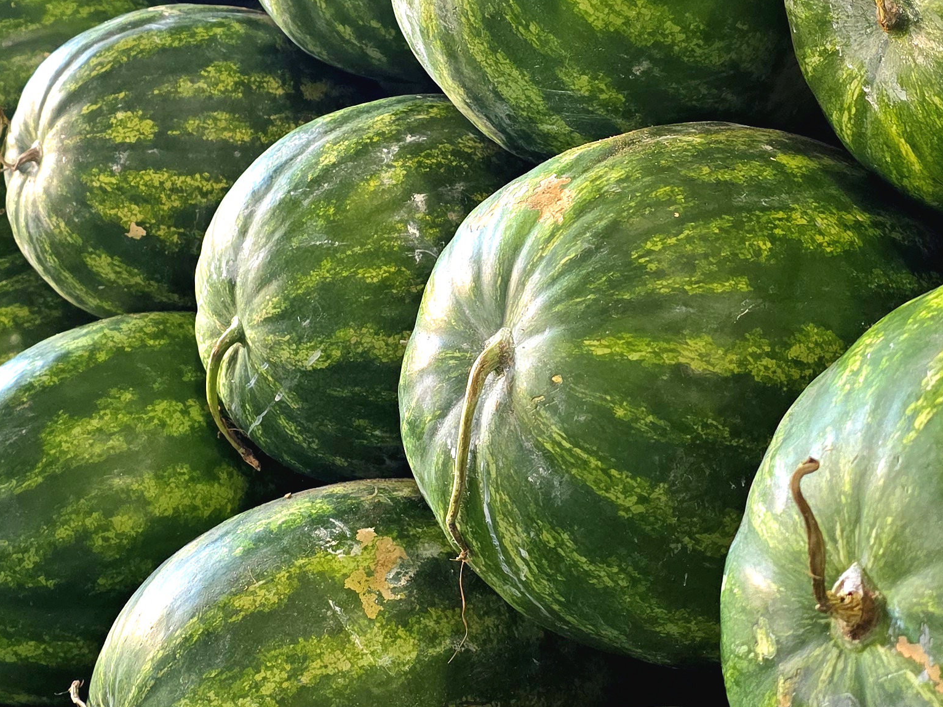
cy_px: 179
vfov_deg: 24.2
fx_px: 1635
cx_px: 451
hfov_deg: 32.2
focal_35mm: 60
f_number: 1.7
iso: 250
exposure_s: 1/120
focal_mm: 6.3
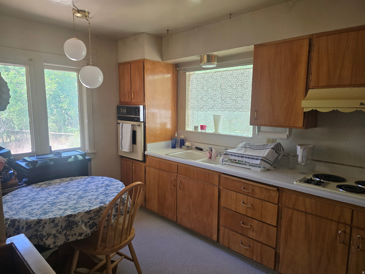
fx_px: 243
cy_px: 137
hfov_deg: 73.9
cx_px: 182
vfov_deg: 58.9
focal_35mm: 23
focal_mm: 6.3
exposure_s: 1/120
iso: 200
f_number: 1.7
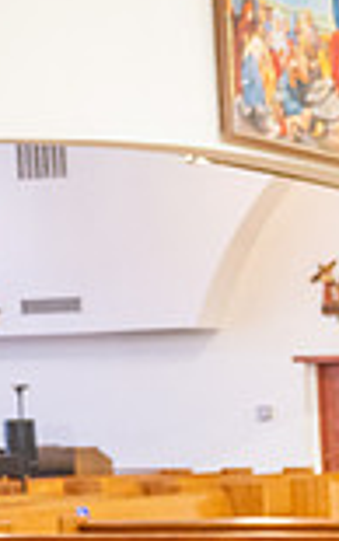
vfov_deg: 15.5
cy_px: 647
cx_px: 716
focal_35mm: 130
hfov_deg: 9.3
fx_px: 1920
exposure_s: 1/100
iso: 1600
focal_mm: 34
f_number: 2.8
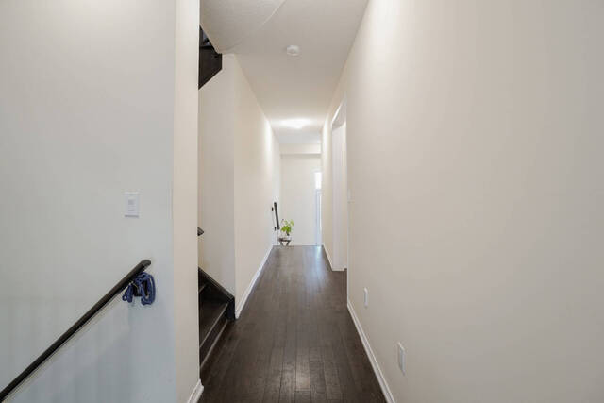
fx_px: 252
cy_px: 202
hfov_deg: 100.4
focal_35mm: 15
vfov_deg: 77.4
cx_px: 302
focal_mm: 10
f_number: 7.1
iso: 640
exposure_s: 1/13
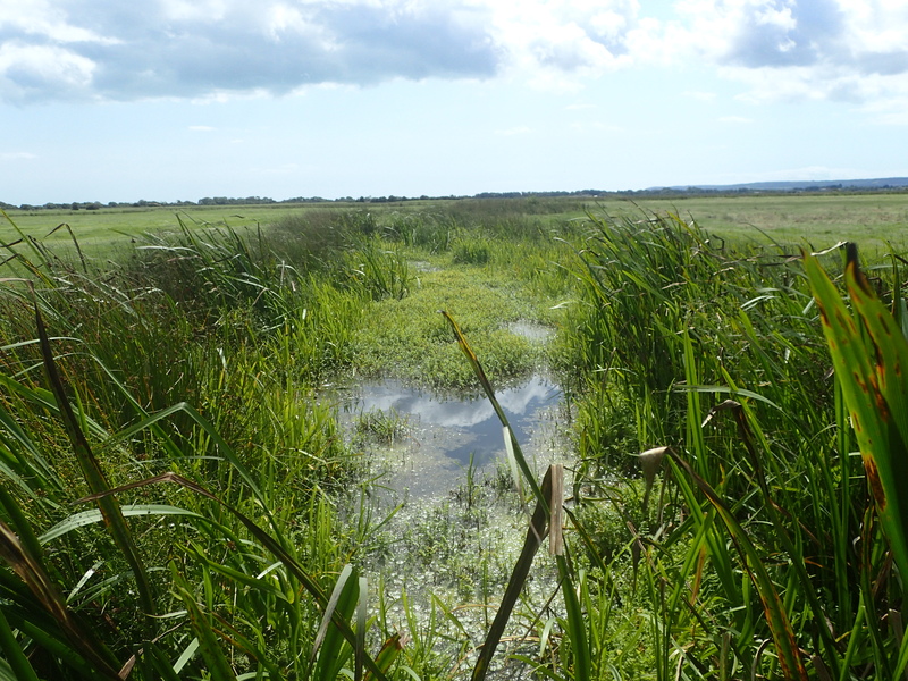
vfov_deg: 46.8
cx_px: 454
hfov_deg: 60.0
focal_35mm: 30
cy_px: 340
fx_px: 787
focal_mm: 5.5
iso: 100
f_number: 9
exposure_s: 1/200
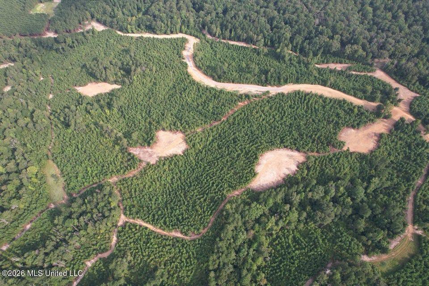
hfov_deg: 78.6
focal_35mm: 22
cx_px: 214
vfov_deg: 57.2
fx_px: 262
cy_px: 143
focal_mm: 8.38
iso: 100
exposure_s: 1/640
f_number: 2.8
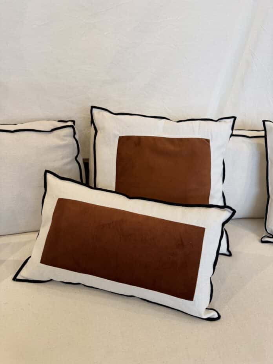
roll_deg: -4.1
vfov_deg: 71.6
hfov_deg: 56.8
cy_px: 182
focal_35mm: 24
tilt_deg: -23.9
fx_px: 252
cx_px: 136
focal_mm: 6.76
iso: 125
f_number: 1.78
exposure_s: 1/50
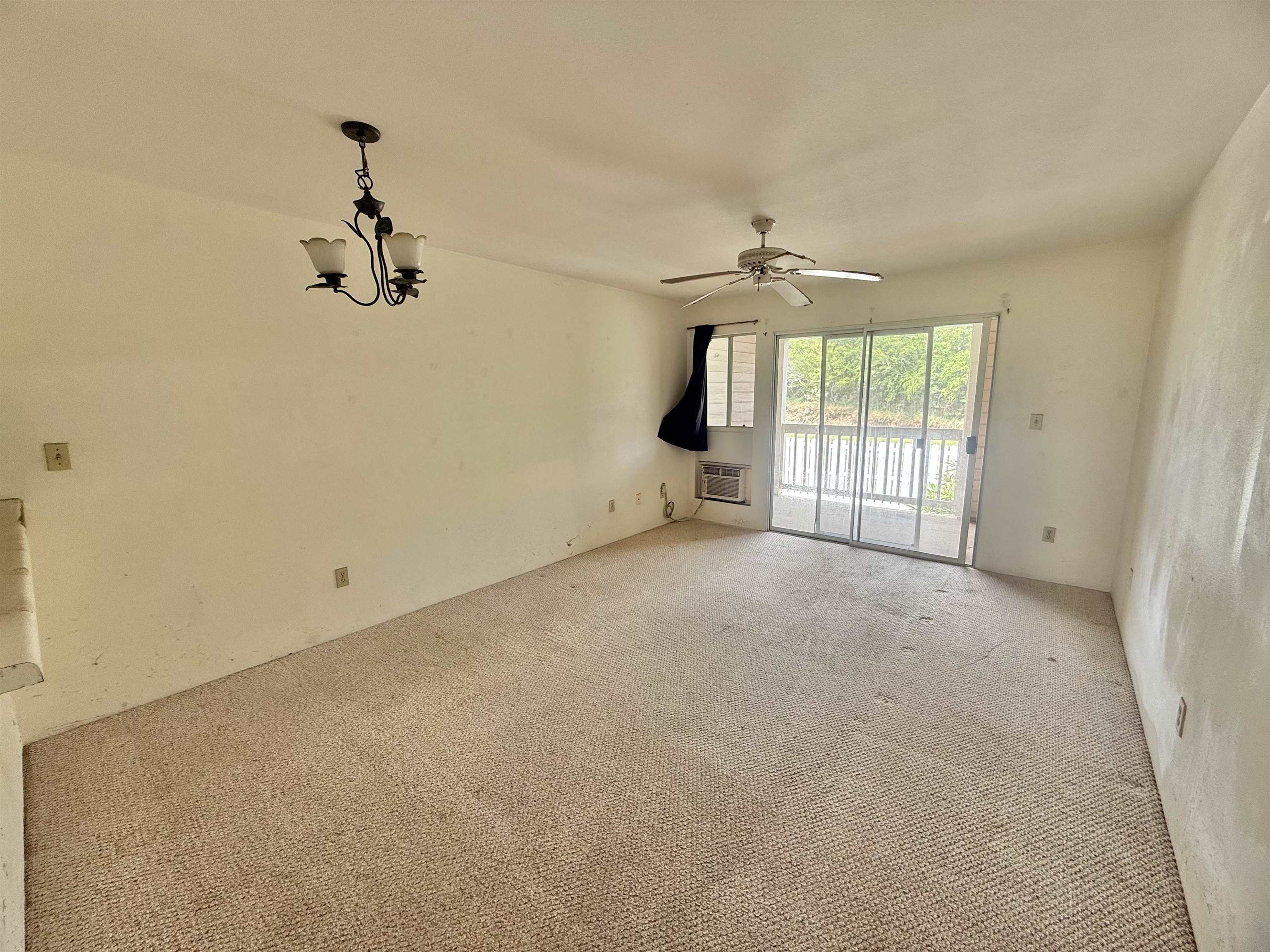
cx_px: 635
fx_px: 514
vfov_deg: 85.7
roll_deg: +0.6
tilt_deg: -9.0
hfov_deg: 102.1
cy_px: 476
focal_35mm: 14
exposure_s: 1/126
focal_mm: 2.22
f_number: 2.2
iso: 64
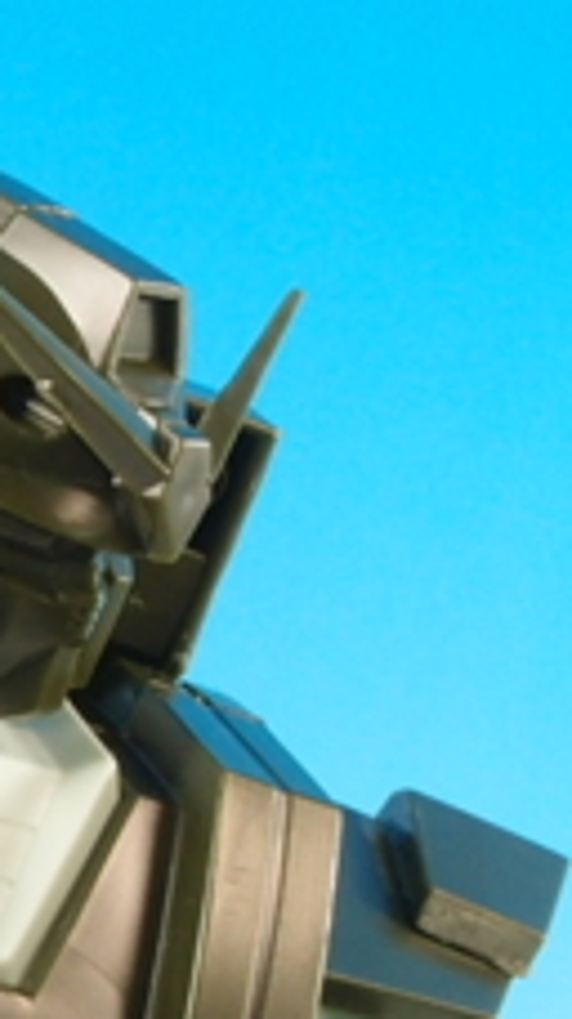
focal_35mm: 145
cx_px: -313
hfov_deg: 8.2
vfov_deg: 14.7
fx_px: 3916
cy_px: 845
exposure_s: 1/2.5
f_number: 8
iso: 100
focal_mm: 8.16
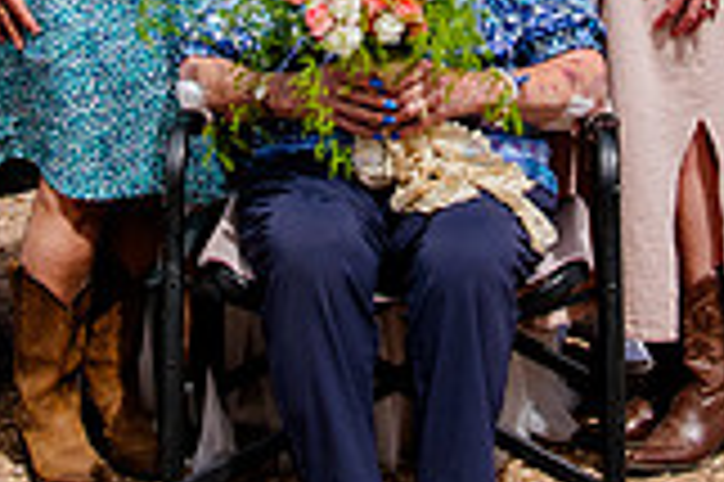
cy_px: -202
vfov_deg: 9.9
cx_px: 386
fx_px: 2712
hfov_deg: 15.2
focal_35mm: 135
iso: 400
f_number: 7.1
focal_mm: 32
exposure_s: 1/320
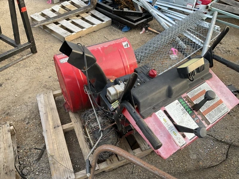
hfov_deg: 61.7
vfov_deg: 48.2
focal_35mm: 29
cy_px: 90
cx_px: 120
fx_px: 200
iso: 32
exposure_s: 1/122
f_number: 1.8
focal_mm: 3
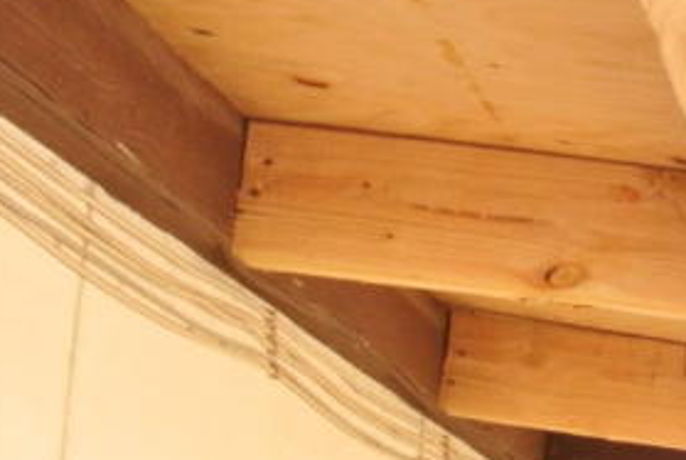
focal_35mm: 111
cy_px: 888
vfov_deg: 11.3
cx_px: 1039
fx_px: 2119
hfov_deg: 16.7
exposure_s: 1/60
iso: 400
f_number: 16
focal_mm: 10
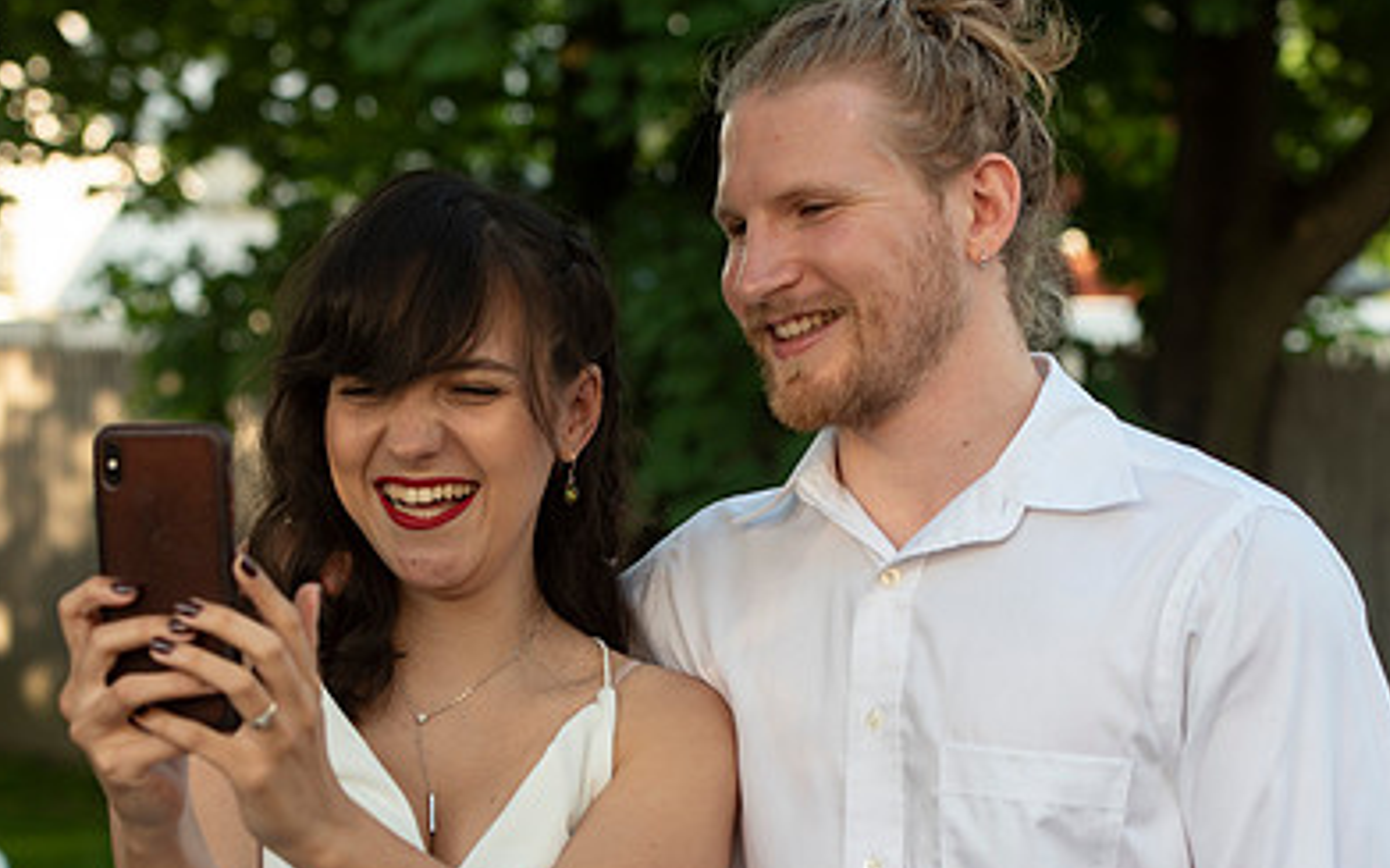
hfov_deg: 17.7
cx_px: 725
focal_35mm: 118
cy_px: 642
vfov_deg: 11.1
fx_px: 4468
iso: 100
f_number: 4
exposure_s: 1/200
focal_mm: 78
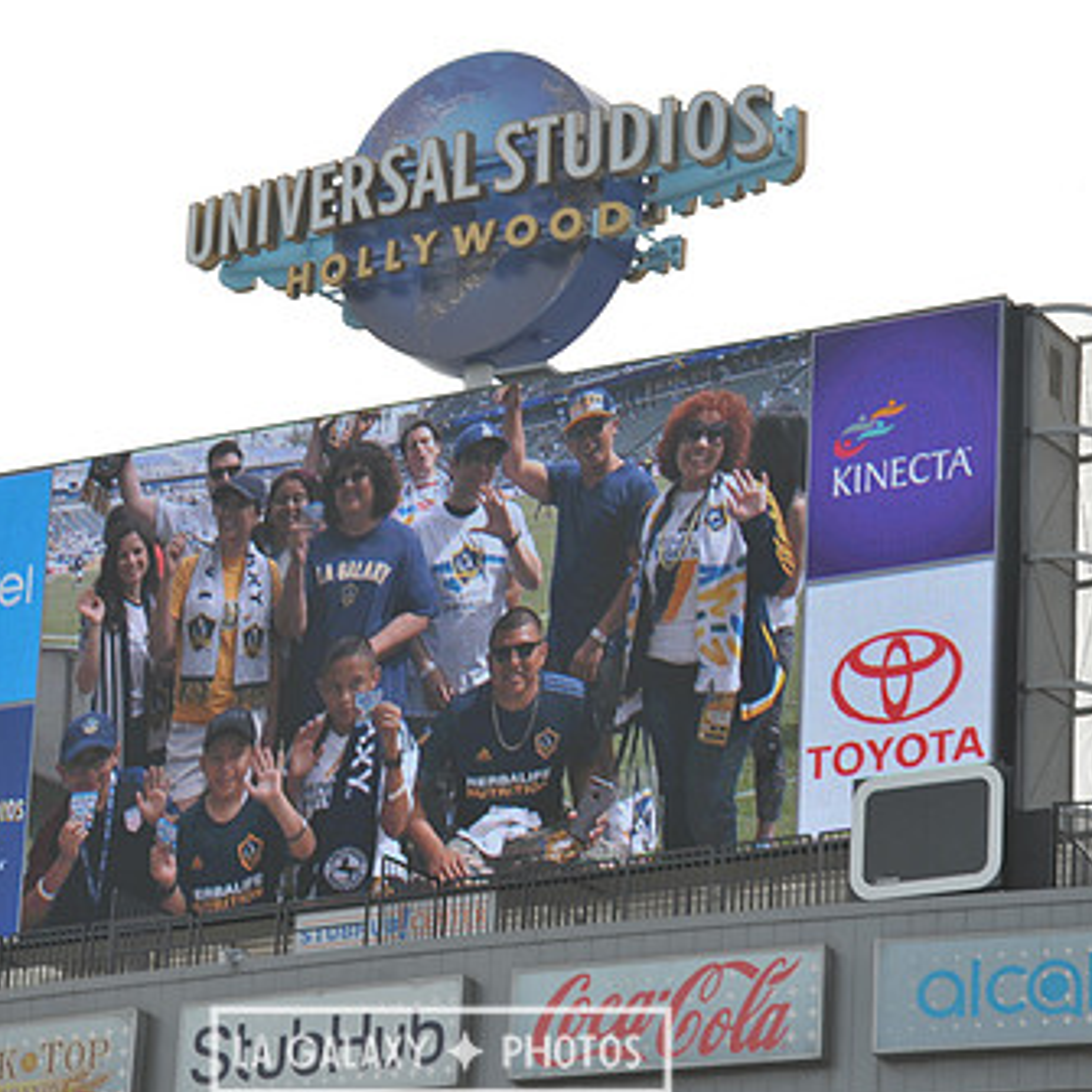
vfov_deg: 10.8
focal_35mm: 162
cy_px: 561
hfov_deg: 10.8
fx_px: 5782
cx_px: 440
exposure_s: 1/400
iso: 200
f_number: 10
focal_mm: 110
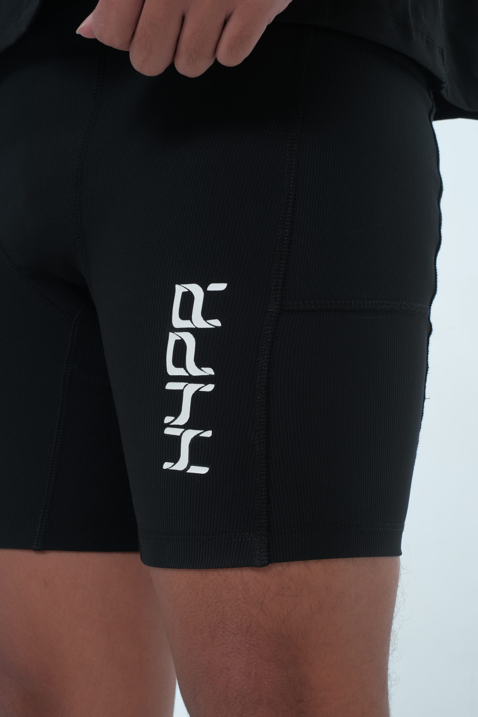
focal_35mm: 53
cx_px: 239
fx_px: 1055
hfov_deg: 25.5
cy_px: 358
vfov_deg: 37.5
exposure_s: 1/200
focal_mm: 35
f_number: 9
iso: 200
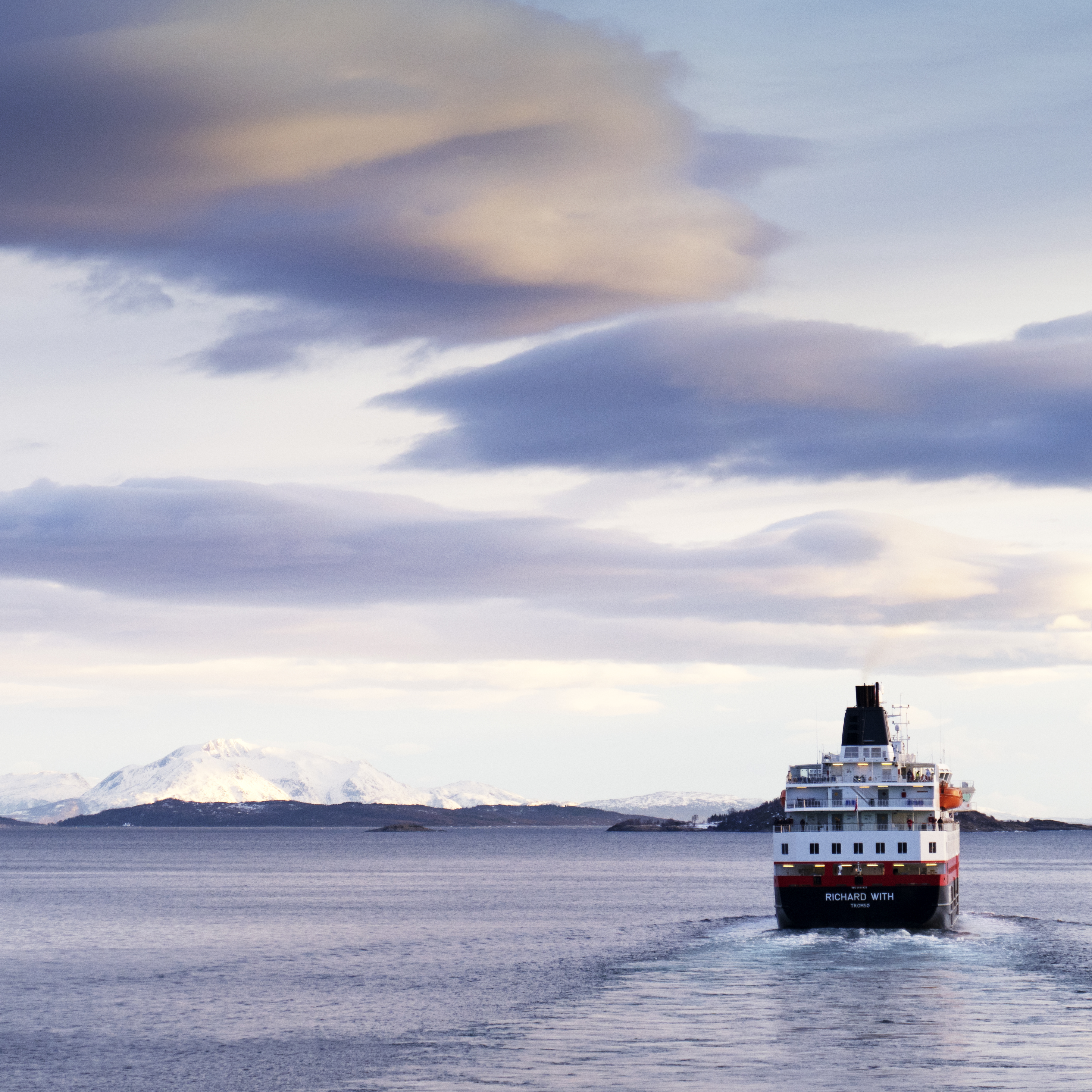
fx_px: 4533
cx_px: 481
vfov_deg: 13.7
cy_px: 543
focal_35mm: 127
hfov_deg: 13.7
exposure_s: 1/320
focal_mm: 35.95
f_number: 3.8
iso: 125
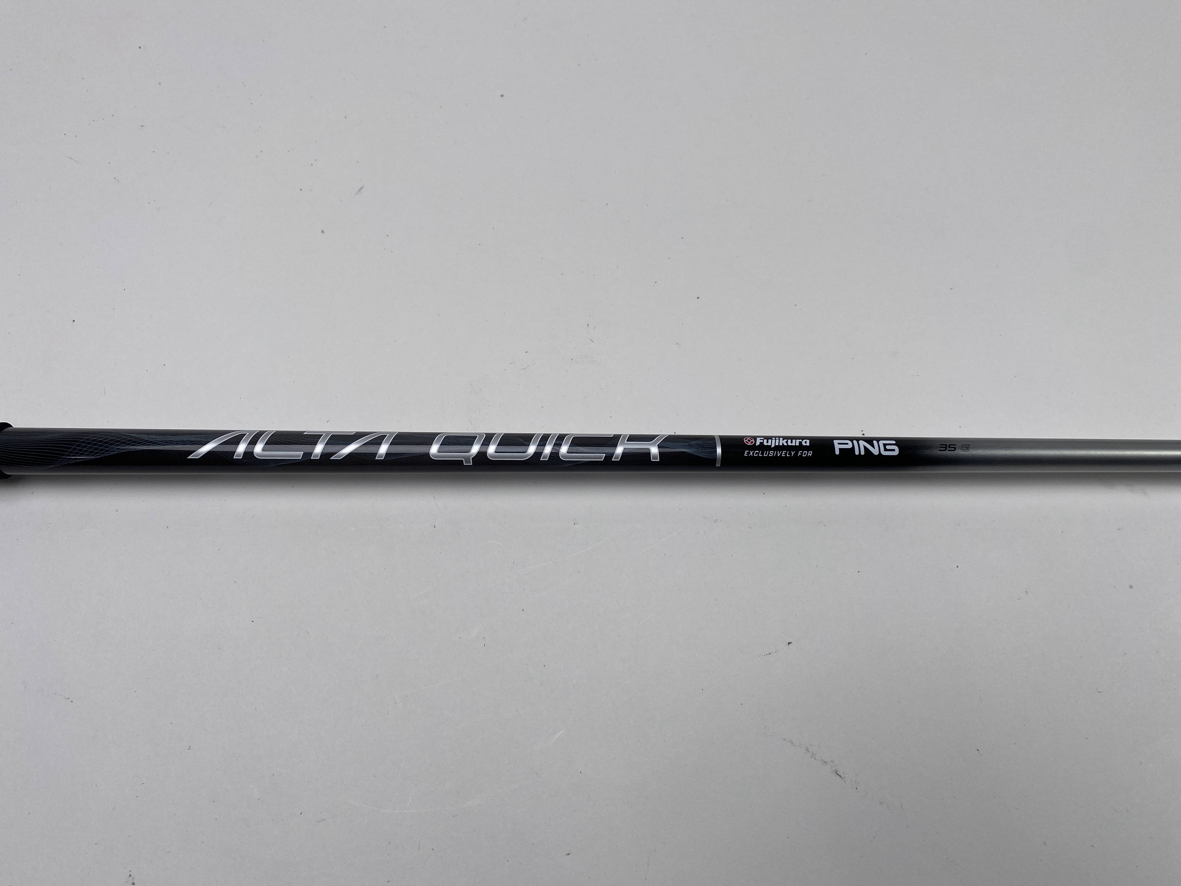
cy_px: 443
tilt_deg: -70.0
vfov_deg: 53.1
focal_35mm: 26
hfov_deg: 67.3
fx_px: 887
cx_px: 590
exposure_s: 1/573
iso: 32
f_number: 1.8
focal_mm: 4.25
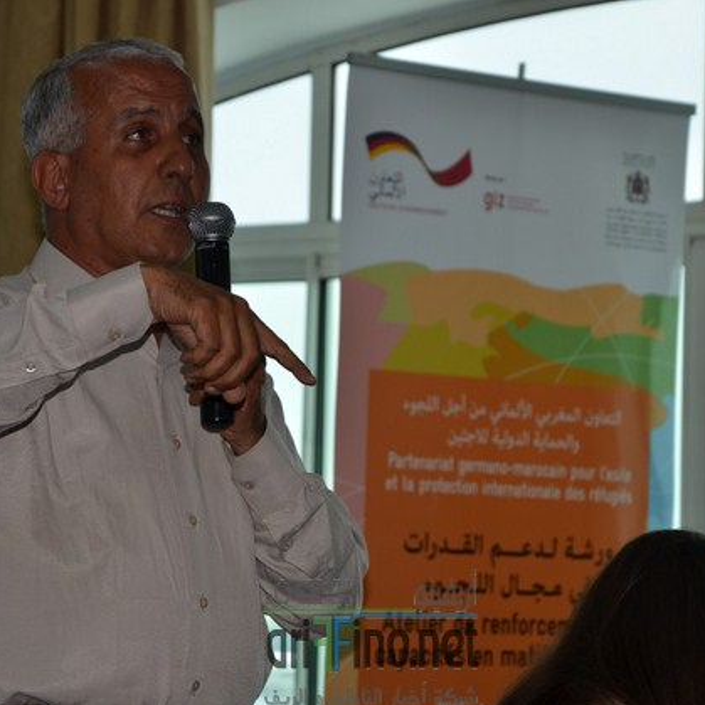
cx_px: 370
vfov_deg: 12.0
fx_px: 3356
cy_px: 355
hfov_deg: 12.0
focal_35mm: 146
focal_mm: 75
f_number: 5.3
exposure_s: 1/125
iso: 280
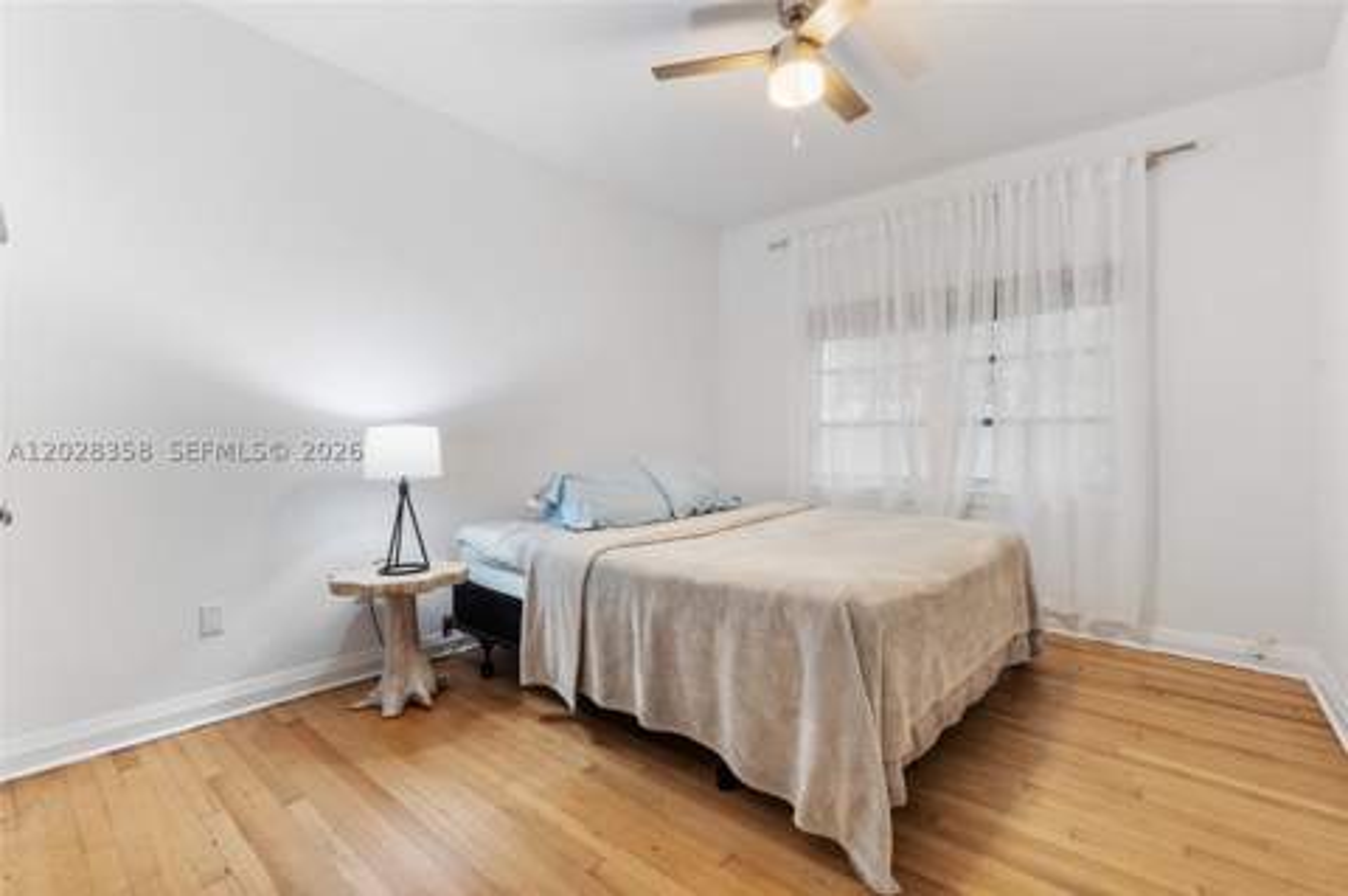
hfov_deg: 96.8
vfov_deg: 73.6
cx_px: 674
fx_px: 598
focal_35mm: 16
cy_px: 448
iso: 250
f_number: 9
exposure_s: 1.6
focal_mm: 16
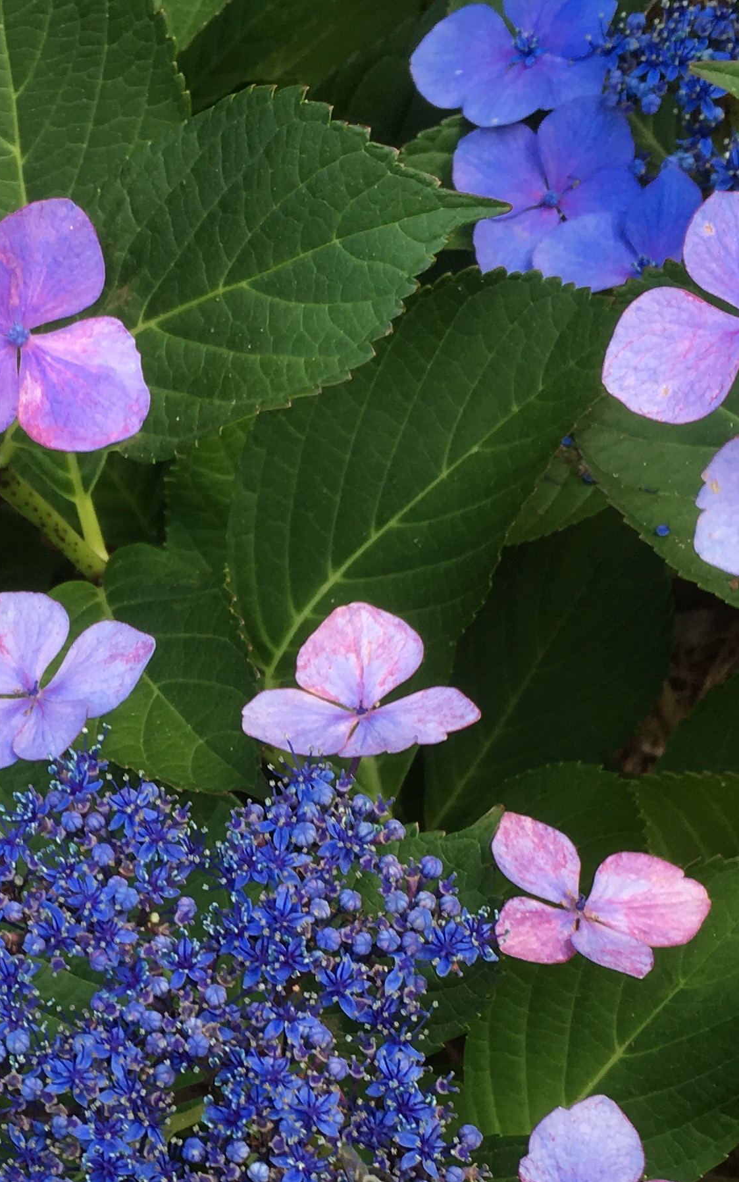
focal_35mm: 69
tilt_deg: -65.6
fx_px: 2223
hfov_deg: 18.5
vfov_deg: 29.3
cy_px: 879
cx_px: 44
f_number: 2.2
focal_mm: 4.15
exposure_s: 1/120
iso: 25
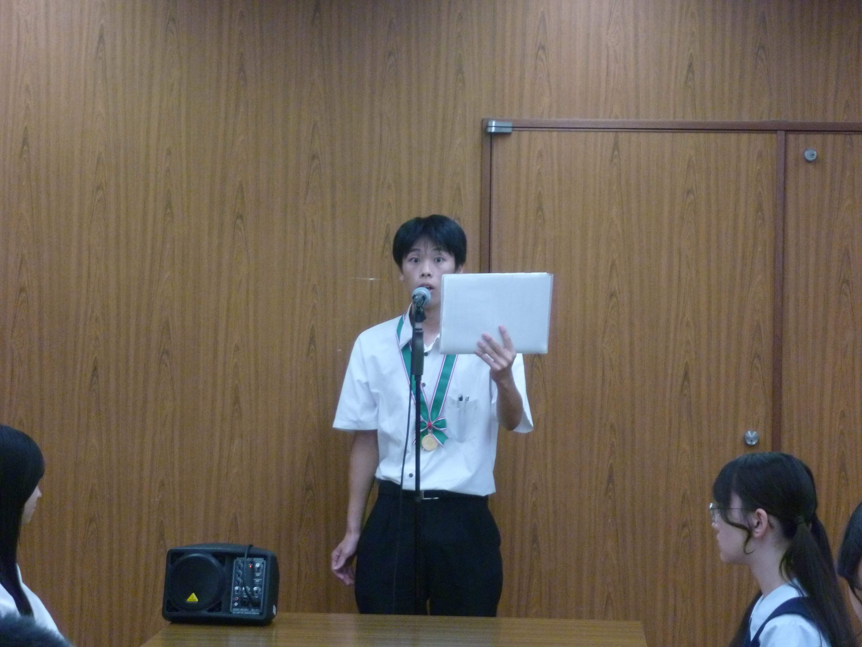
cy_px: 324
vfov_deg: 11.7
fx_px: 3163
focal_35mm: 127
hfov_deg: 15.5
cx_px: 431
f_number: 5.9
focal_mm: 22.5
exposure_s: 1/25
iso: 400
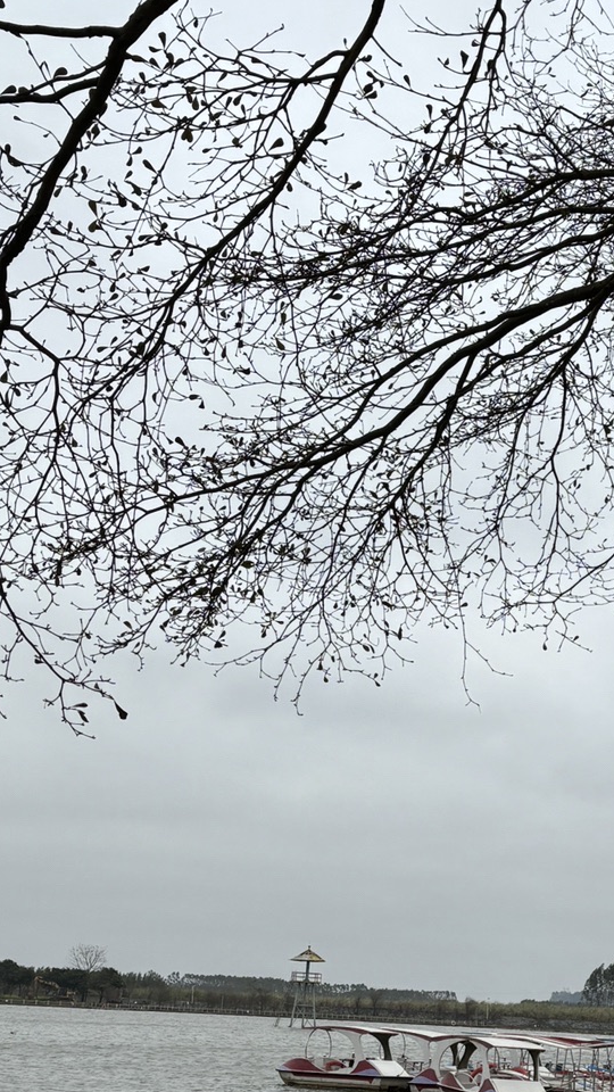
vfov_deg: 35.0
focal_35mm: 59
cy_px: 753
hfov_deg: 20.1
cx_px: 499
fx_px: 1708
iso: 50
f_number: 1.6
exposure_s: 1/2151
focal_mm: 5.96
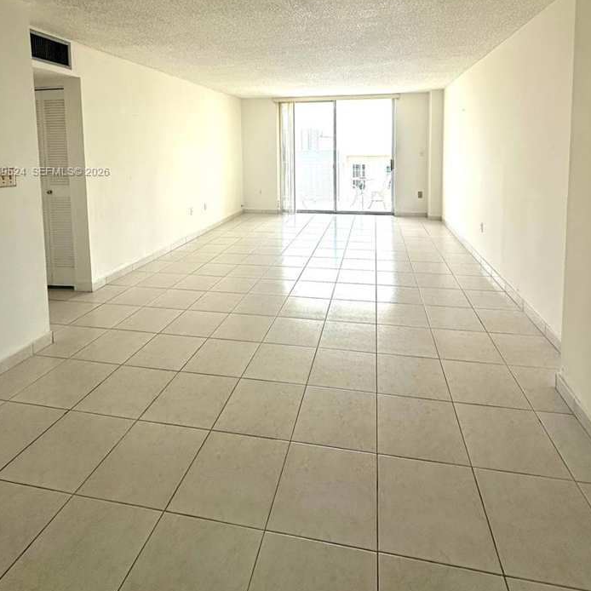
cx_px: 309
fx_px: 367
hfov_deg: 77.6
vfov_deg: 73.9
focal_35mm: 19
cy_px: 172
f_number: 2.2
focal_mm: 2.22
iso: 40
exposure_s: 1/636
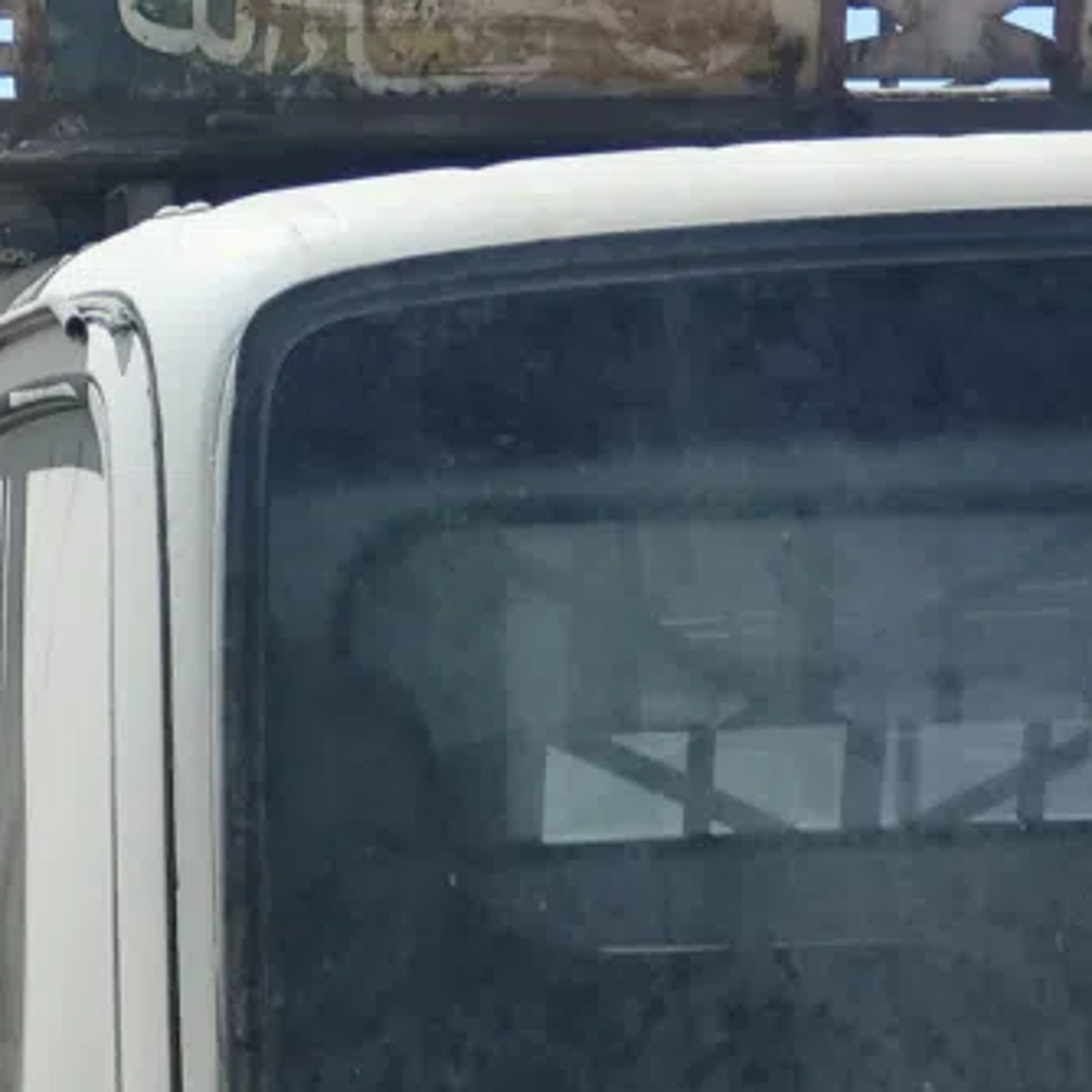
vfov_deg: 17.8
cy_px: 1810
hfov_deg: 20.3
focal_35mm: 83
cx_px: 36
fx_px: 2962
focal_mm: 4.09
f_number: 1.6
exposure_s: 1/881
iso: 50
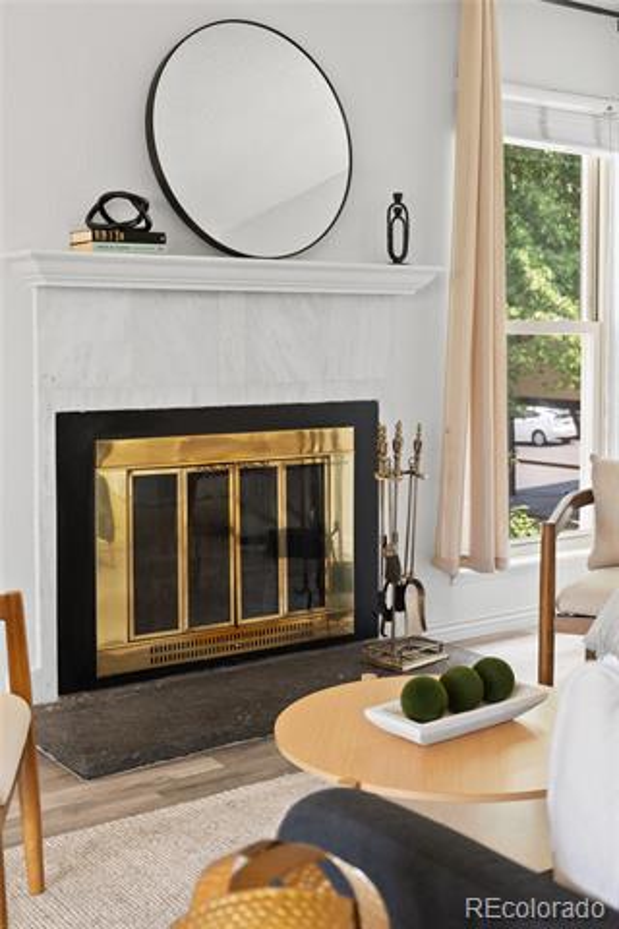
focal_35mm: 45
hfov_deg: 29.9
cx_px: 310
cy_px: 464
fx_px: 1161
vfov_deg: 43.6
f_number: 4
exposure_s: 1/2.5
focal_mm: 30
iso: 160
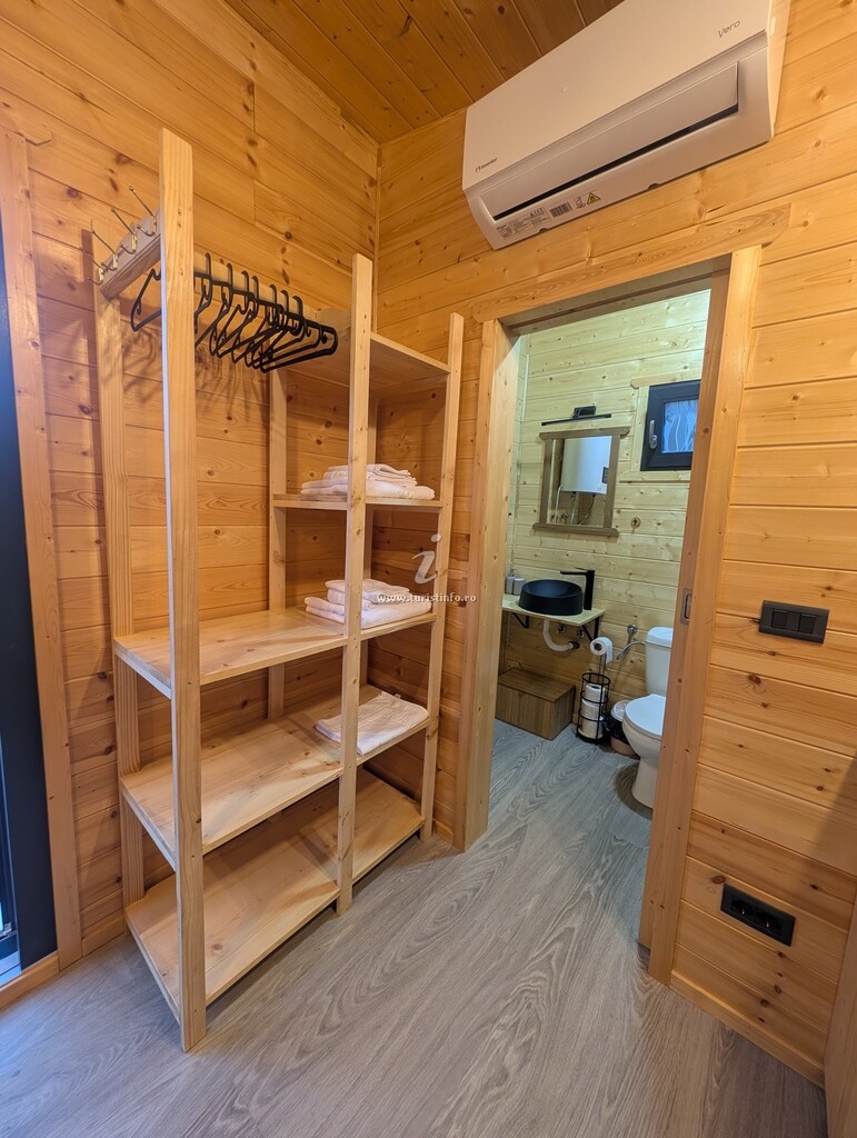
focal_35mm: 12
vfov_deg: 110.5
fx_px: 395
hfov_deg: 94.6
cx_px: 428
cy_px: 569
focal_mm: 2.23
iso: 81
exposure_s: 1/23.8
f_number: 1.95
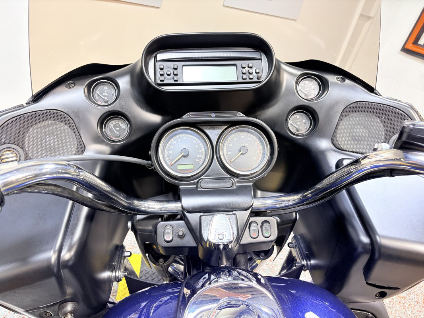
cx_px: 212
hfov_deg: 67.3
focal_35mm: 26
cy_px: 159
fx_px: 318
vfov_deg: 53.1
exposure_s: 1/120
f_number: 1.6
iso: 125
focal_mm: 5.96
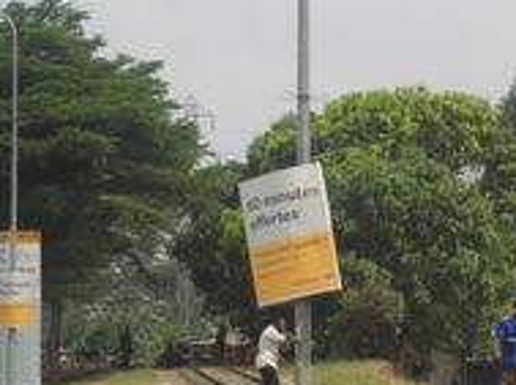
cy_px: 210
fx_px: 2336
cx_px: 481
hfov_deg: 12.5
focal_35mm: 157
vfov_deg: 9.4
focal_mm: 13.2
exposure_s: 1/750
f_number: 3.9
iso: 100
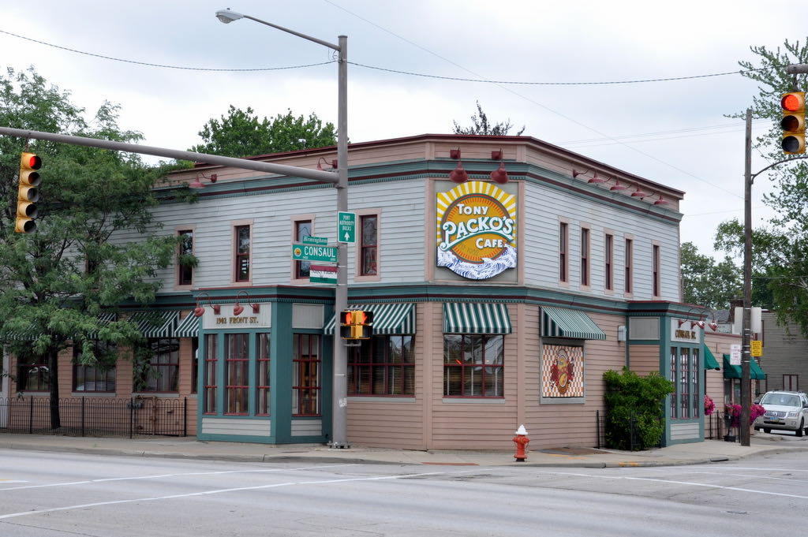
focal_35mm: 75
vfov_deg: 18.2
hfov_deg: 27.0
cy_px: 268
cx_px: 404
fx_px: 1682
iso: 400
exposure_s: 1/80
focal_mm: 50
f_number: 20
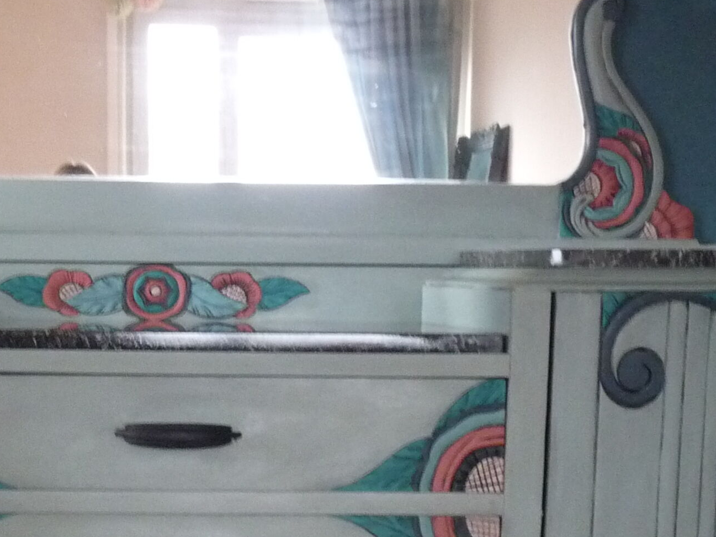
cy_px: 566
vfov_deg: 16.0
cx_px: 126
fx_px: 1862
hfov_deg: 21.5
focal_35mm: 90
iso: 400
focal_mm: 5.8
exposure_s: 1/30
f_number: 3
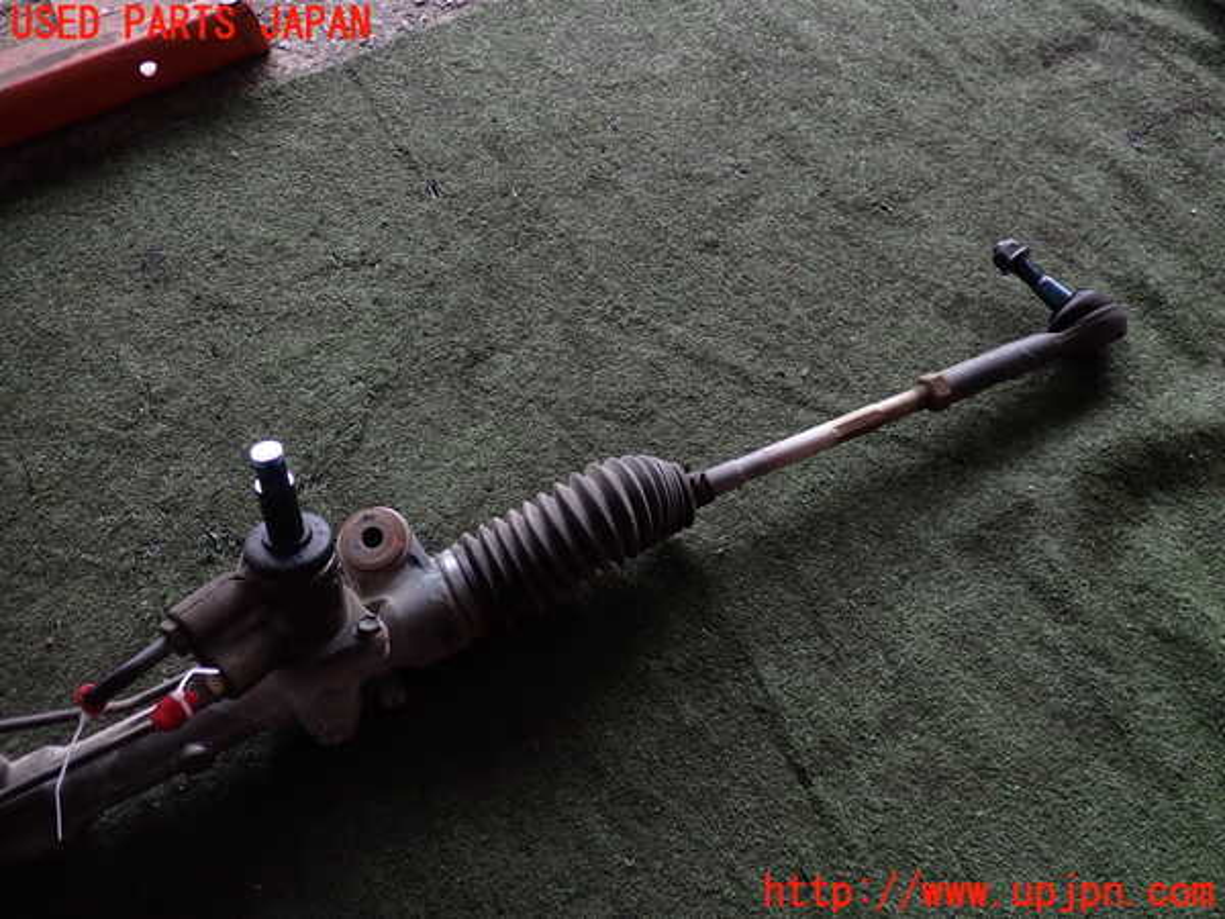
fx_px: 1062
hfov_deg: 60.0
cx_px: 612
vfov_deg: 46.8
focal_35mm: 30
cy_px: 460
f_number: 2.3
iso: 100
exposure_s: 1/100
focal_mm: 5.4
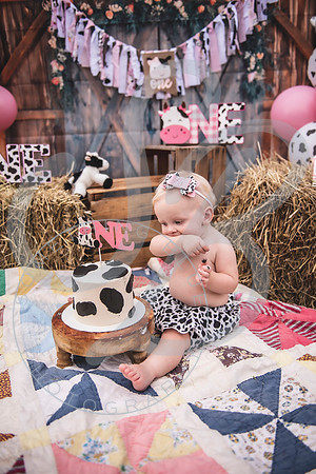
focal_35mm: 31
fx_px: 408
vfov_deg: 60.3
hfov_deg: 42.3
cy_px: 237
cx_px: 158
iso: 100
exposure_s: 1/400
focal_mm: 31
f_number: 2.8
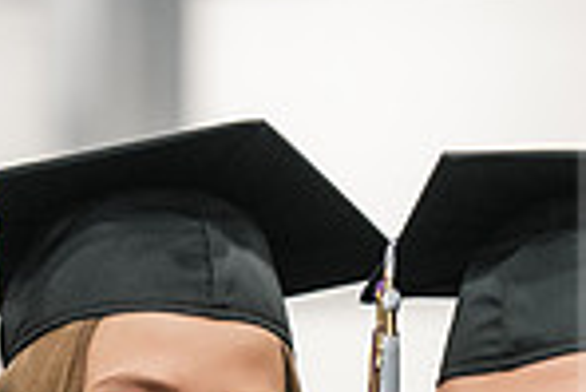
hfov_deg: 4.4
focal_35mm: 469
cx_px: 459
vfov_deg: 2.9
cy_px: 616
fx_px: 7642
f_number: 3.5
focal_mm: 120
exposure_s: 1/200
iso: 4000
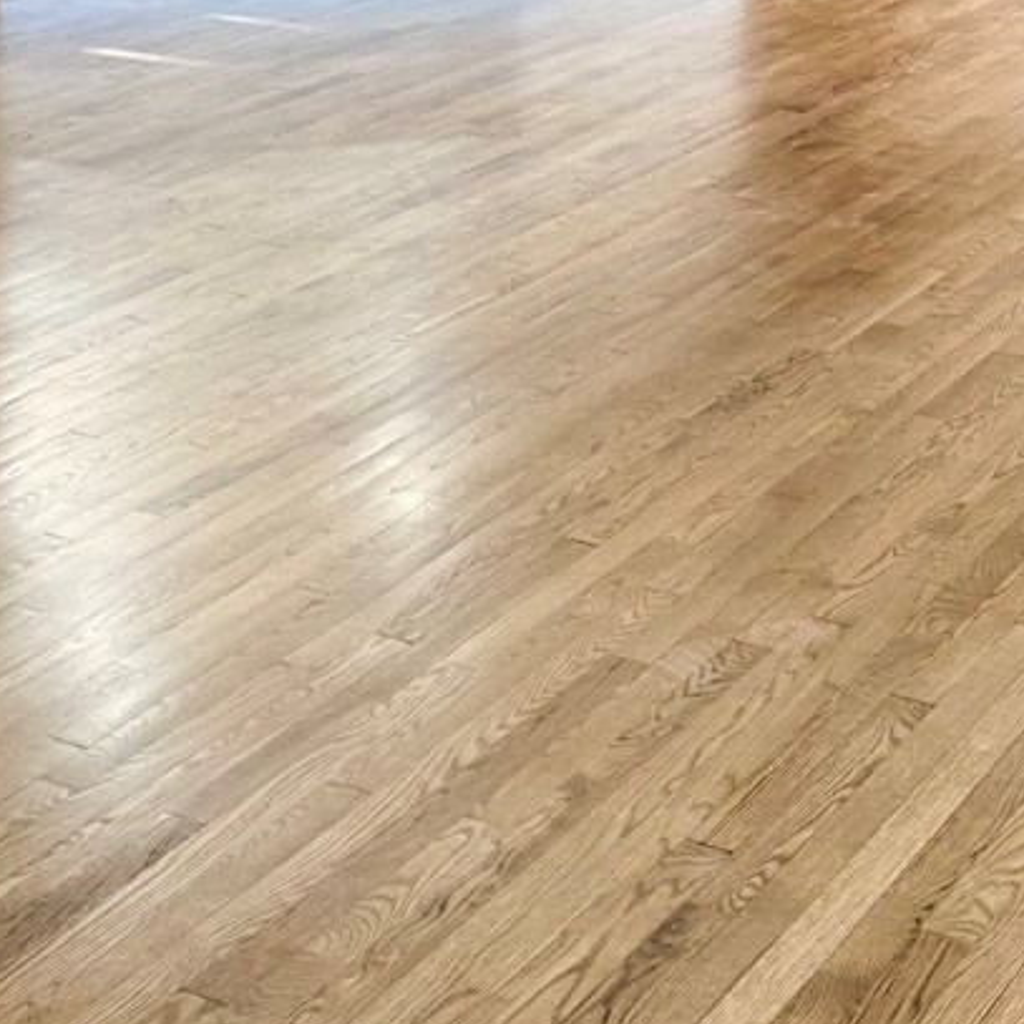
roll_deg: -0.5
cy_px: -249
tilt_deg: -5.8
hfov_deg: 21.6
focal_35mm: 80
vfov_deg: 20.1
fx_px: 2677
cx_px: 470
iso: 160
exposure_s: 1/60
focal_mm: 6.76
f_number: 1.78
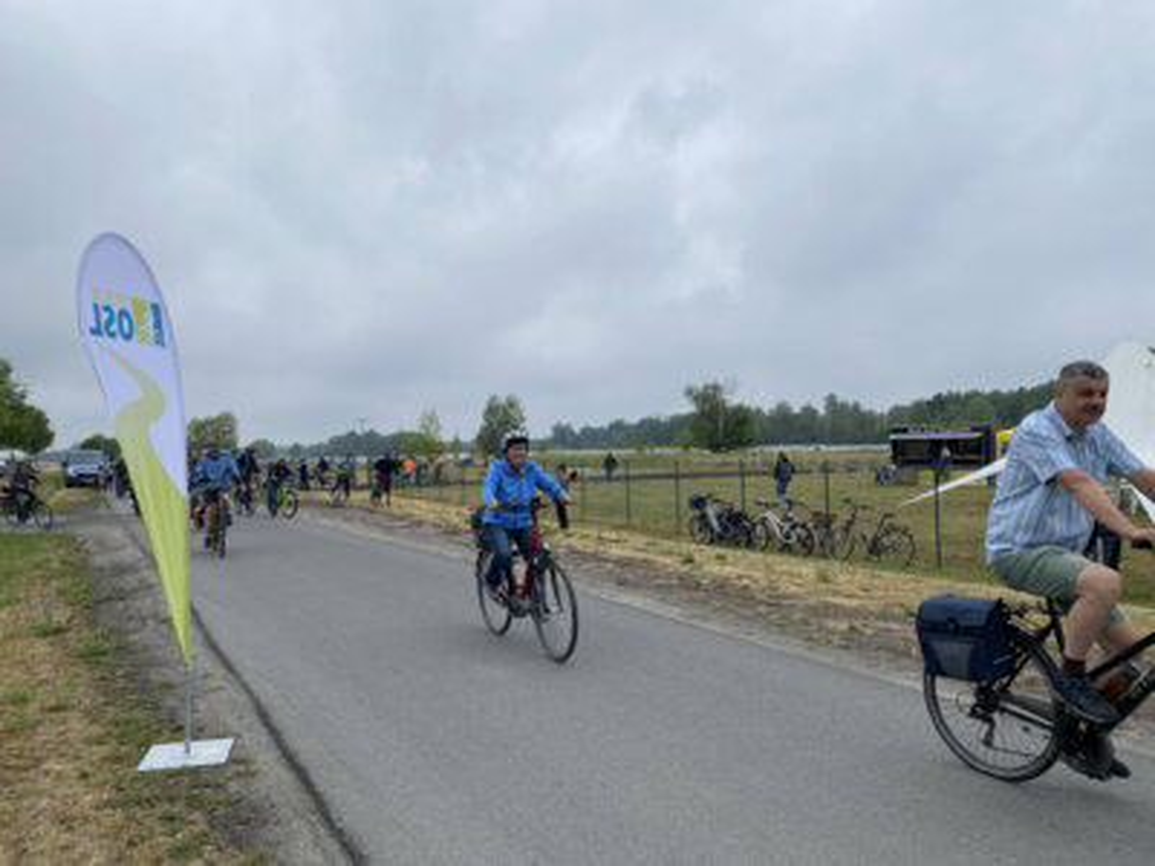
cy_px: 433
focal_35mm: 26
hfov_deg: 67.3
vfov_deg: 53.1
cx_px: 578
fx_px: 868
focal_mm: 4.2
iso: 32
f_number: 1.8
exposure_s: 1/2105
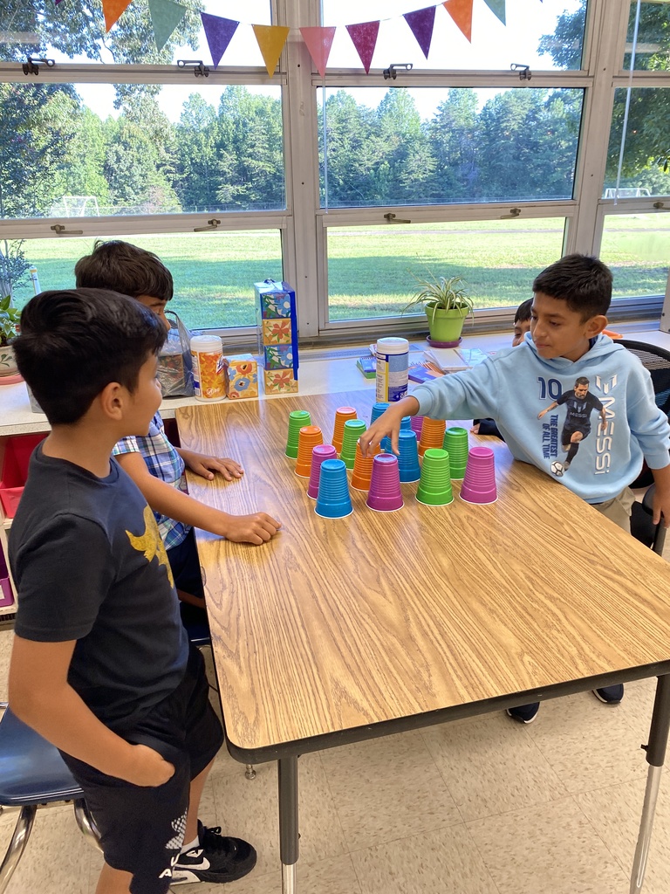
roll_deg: +1.9
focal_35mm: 26
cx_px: 335
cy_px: 447
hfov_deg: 53.1
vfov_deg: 67.3
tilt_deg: -21.9
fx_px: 671
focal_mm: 4.25
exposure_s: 1/120
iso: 100
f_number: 1.8
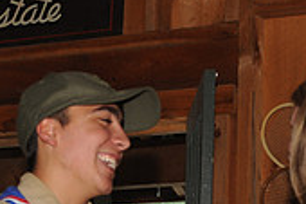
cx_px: 259
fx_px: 1503
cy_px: 253
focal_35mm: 177
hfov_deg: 11.6
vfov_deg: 7.7
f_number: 5.6
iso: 320
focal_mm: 52
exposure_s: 1/60
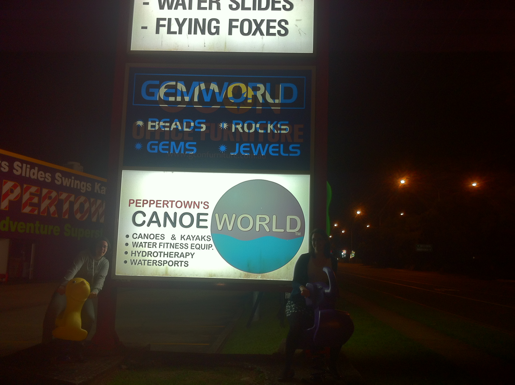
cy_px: 192
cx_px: 258
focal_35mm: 35
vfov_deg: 40.6
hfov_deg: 52.7
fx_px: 520
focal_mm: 3.85
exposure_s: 1/15
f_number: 2.8
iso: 100
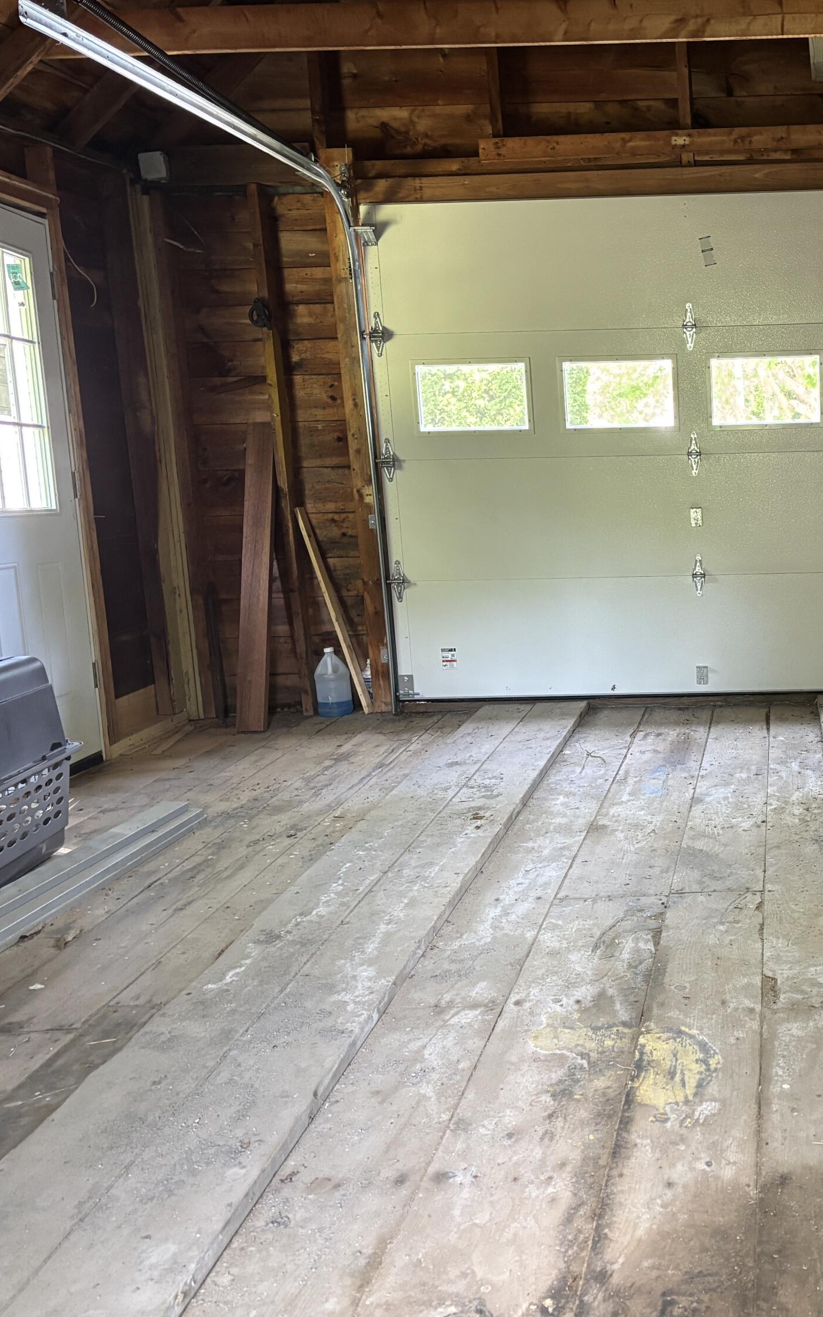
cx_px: 751
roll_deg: +2.0
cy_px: 661
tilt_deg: -7.6
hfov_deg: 32.6
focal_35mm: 37
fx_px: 1328
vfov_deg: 52.7
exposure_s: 1/60
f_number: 1.6
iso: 400
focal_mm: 5.96
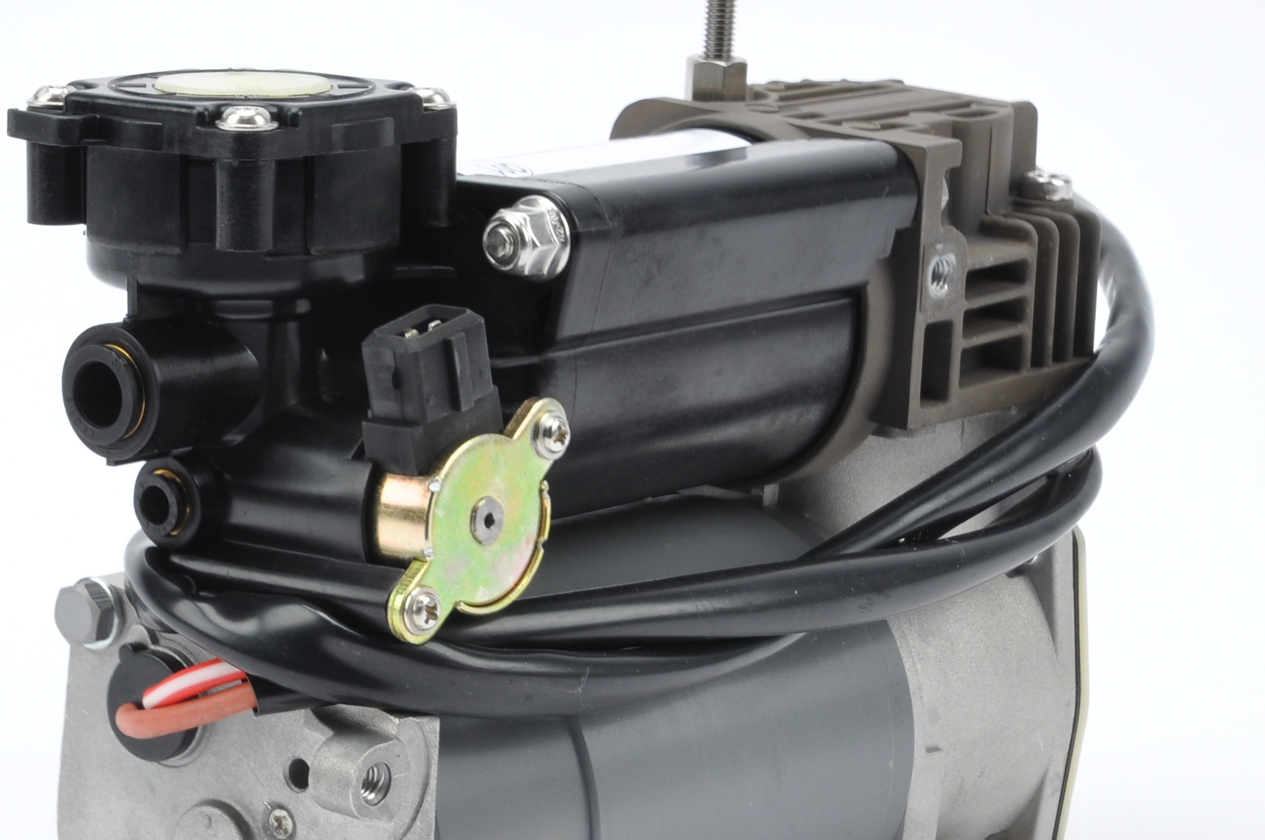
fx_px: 5510
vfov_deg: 8.7
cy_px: 455
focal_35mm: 157
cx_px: 427
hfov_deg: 13.1
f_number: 13
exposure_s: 1/125
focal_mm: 48
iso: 200
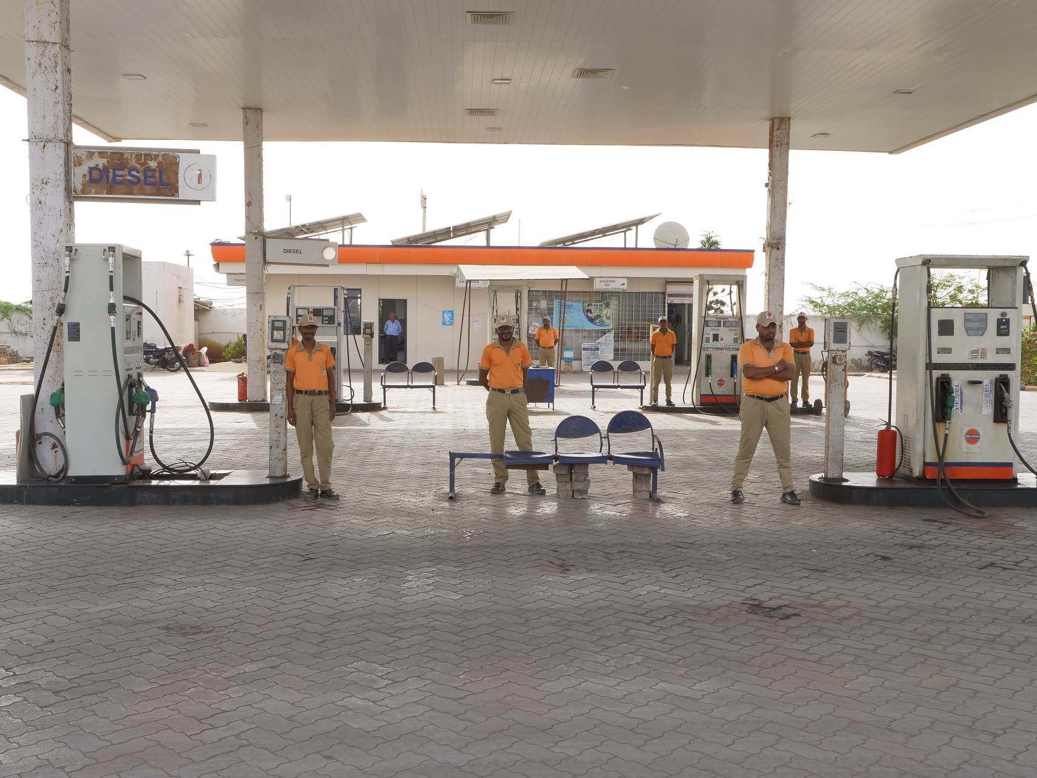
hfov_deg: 51.3
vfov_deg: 39.7
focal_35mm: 36
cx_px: 518
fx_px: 1079
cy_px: 389
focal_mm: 18
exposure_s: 1/80
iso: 200
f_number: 11
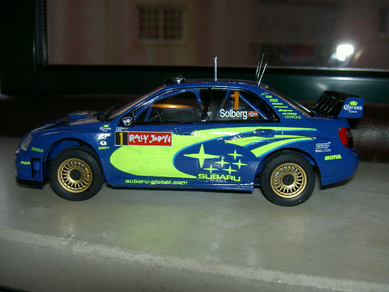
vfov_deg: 36.8
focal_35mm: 39
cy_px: 146
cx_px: 194
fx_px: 438
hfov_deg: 47.9
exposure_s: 1/60
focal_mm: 8
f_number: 2.8
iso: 50
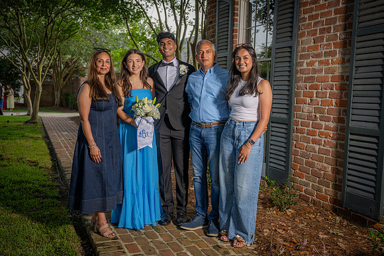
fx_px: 395
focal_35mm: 37
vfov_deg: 36.0
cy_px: 128
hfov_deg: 51.9
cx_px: 192
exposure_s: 1/160
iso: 100
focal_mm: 37
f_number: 5
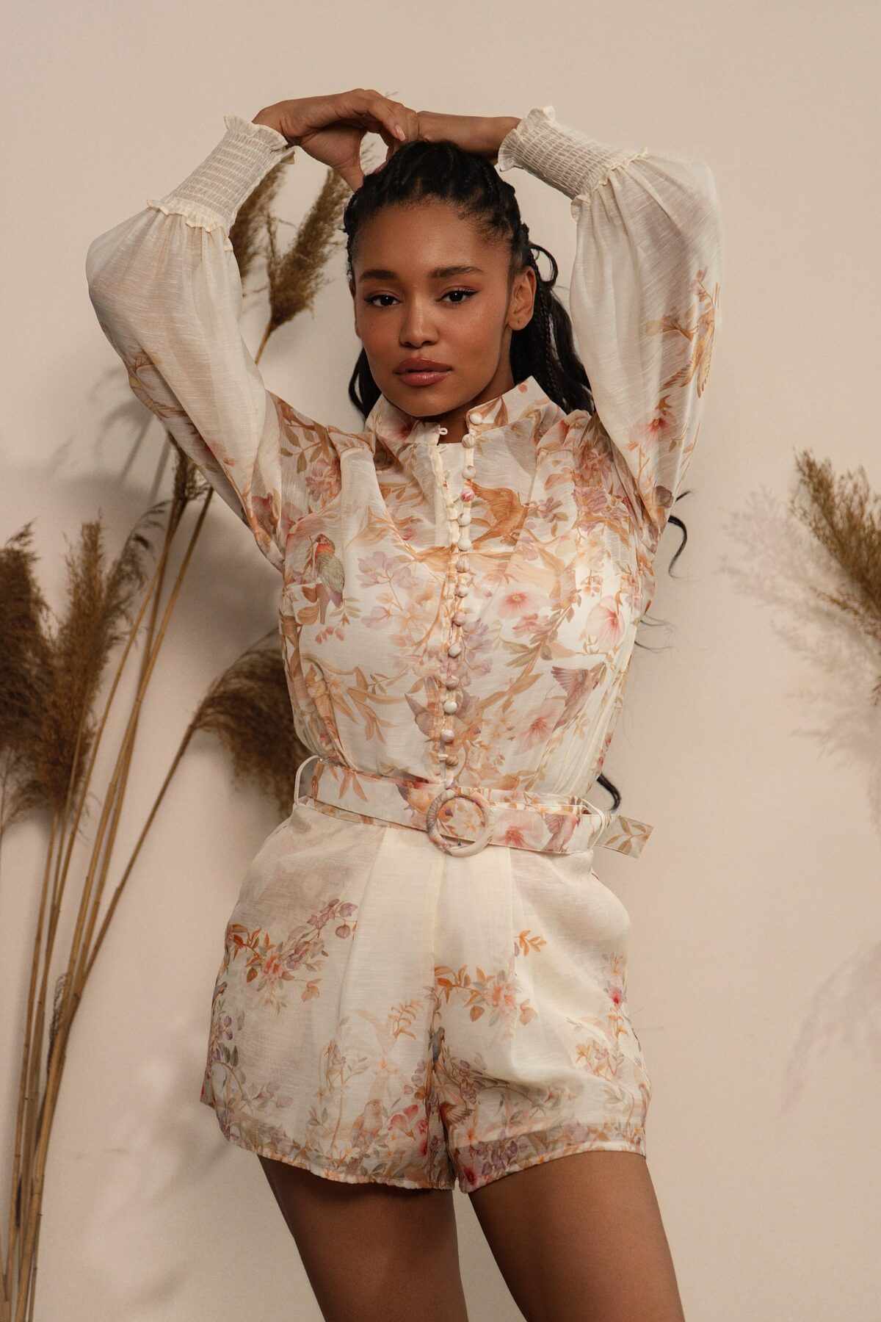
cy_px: 661
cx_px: 440
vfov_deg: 16.7
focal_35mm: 123
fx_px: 4515
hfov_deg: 11.1
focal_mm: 123
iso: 320
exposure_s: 1/160
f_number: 2.8
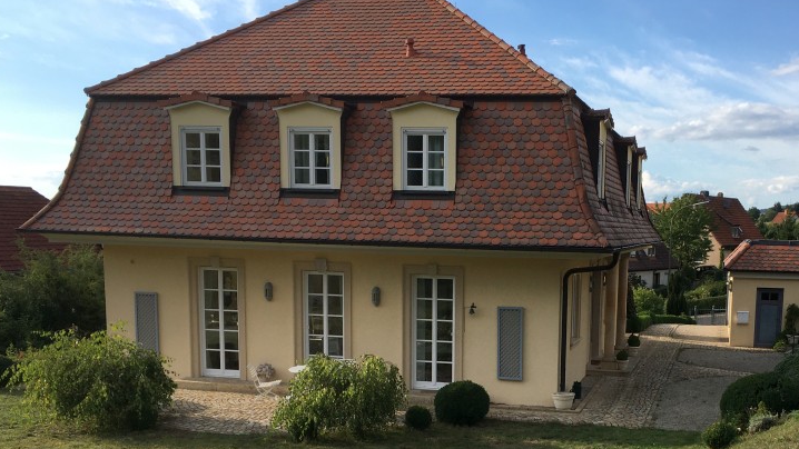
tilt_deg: -8.6
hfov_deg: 45.8
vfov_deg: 26.6
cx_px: 526
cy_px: 355
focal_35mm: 44
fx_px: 932
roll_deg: -1.6
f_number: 2.2
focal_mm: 4.15
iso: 25
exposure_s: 1/950
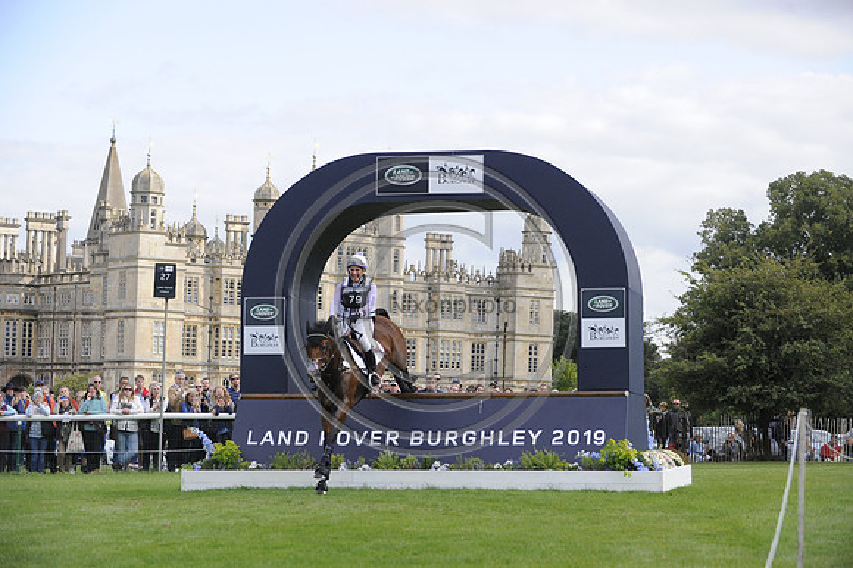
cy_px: 284
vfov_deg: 13.9
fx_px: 2321
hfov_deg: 20.8
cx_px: 426
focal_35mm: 98
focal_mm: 98
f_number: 4.5
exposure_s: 1/3200
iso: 1600
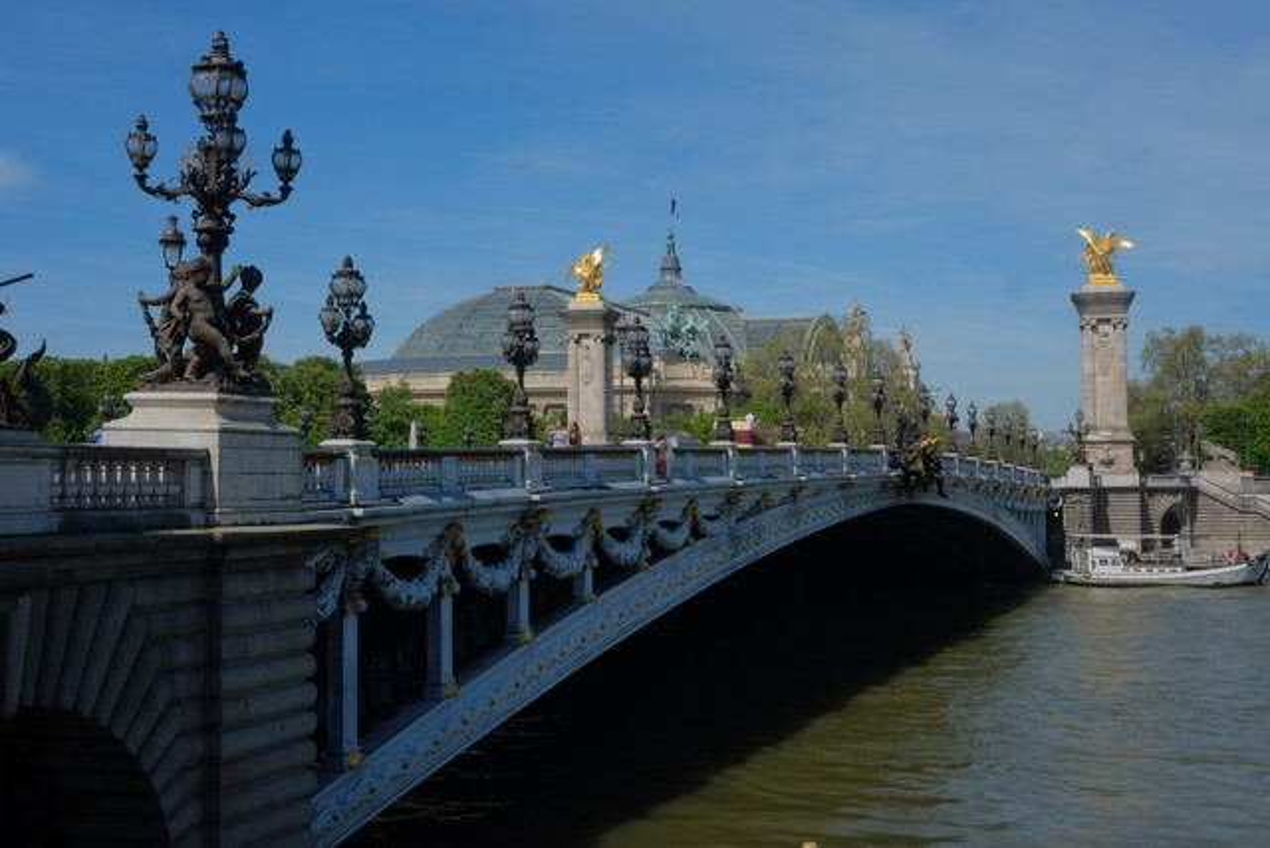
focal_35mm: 41
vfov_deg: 32.6
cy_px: 424
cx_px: 635
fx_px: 1447
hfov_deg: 47.4
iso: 200
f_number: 11
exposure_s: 1/400
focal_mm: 27
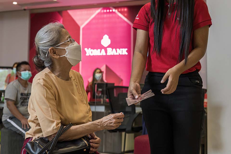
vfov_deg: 27.0
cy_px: 77
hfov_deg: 39.6
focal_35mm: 50
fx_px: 321
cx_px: 116
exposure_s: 1/200
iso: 2500
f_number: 4.5
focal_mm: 50
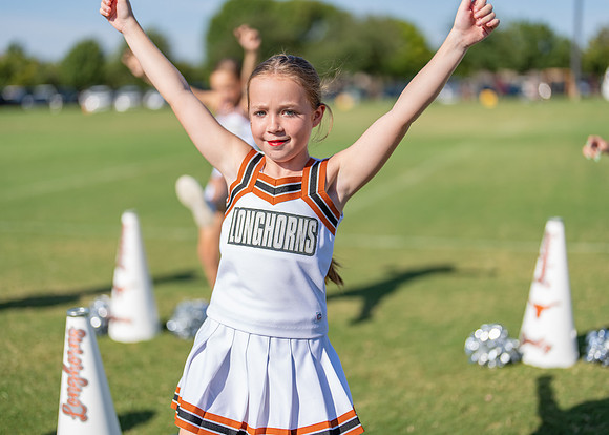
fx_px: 906
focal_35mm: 52
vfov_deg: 27.0
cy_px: 218
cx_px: 304
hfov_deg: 37.2
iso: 100
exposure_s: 1/8000
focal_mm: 50
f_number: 1.2
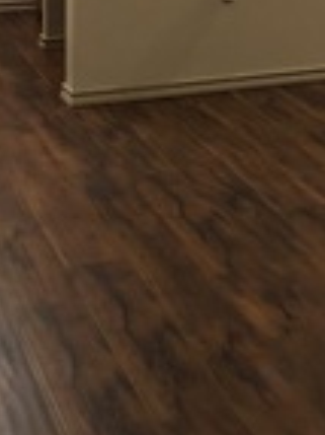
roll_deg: -0.5
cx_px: 392
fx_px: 1178
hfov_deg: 15.1
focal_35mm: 94
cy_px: -49
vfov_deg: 19.9
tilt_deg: -6.3
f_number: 1.8
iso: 100
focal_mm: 3.99
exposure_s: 1/5
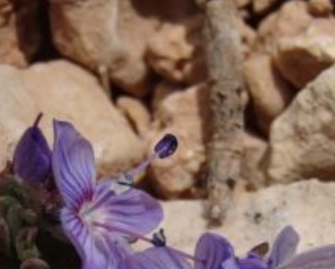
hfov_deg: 14.8
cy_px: 286
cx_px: 203
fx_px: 1291
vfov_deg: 11.7
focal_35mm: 130
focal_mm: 6.64
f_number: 13
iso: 100
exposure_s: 1/200
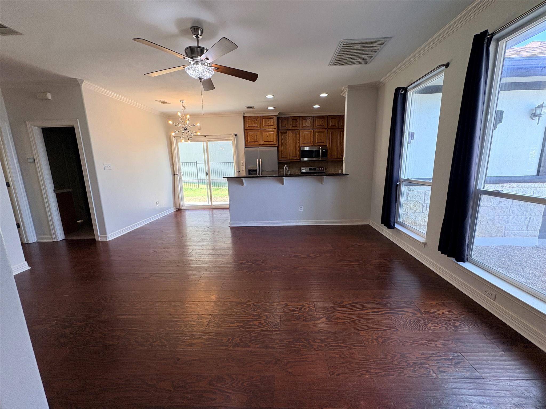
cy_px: 204
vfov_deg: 85.7
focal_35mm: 14
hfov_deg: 102.1
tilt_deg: -10.4
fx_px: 221
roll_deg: +1.8
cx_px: 273
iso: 125
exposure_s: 1/121
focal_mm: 2.22
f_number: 2.2
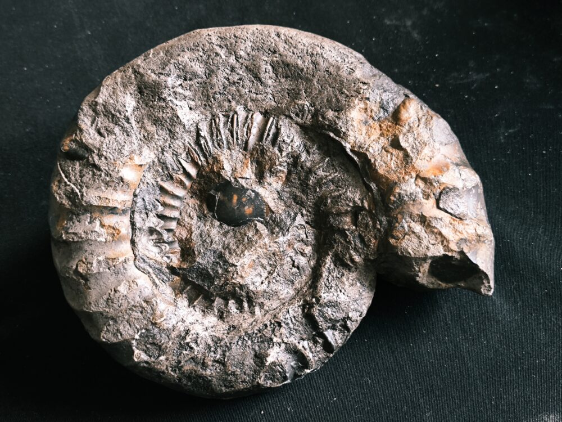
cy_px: 211
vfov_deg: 32.9
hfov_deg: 42.9
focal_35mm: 44
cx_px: 281
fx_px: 714
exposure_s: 1/50
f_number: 1.9
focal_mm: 6.92
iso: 250
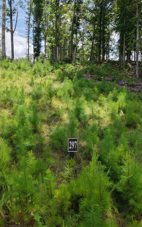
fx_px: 211
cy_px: 113
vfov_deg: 56.7
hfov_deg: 37.1
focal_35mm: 34
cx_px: 57
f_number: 1.8
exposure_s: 1/1000
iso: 100
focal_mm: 8.67
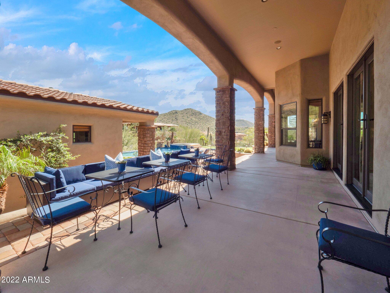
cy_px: 146
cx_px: 195
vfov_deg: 85.7
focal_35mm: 14
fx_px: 158
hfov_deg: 102.1
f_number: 10
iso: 200
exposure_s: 1/100
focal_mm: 7
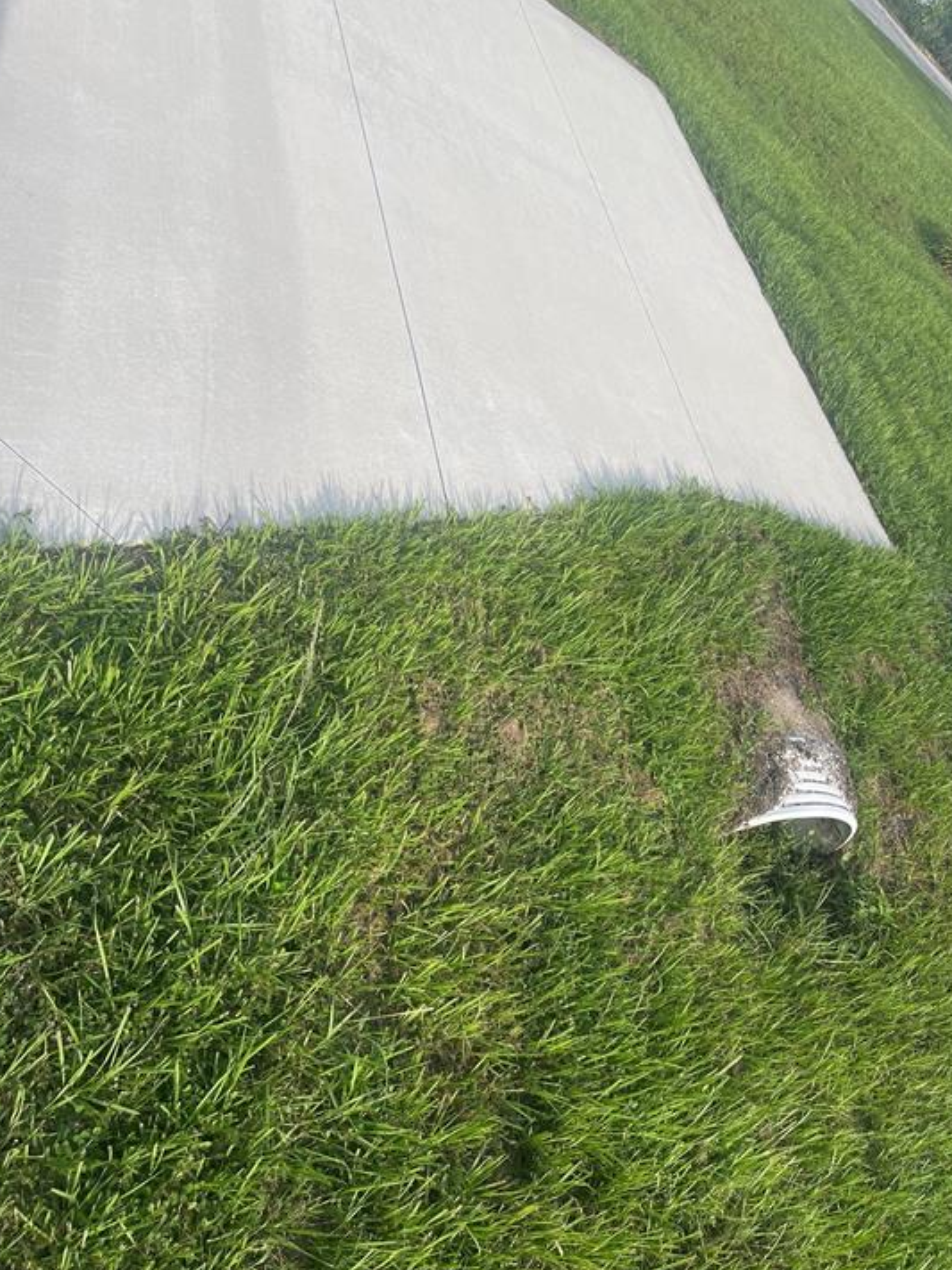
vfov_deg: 65.3
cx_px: 486
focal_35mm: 27
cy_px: 597
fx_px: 990
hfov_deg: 51.3
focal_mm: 5.1
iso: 32
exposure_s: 1/1852
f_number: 1.6
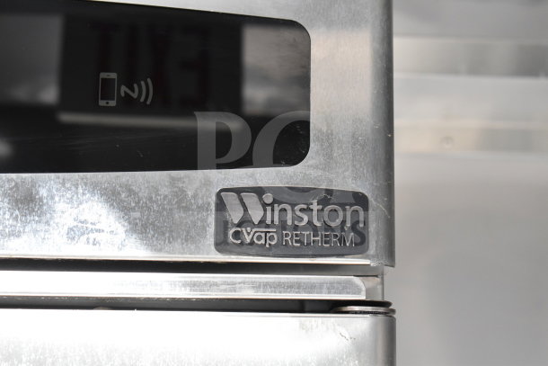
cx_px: 274
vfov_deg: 16.6
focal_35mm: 82
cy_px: 183
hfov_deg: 24.6
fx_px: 1256
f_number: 5.6
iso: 1400
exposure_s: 1/100
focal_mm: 55
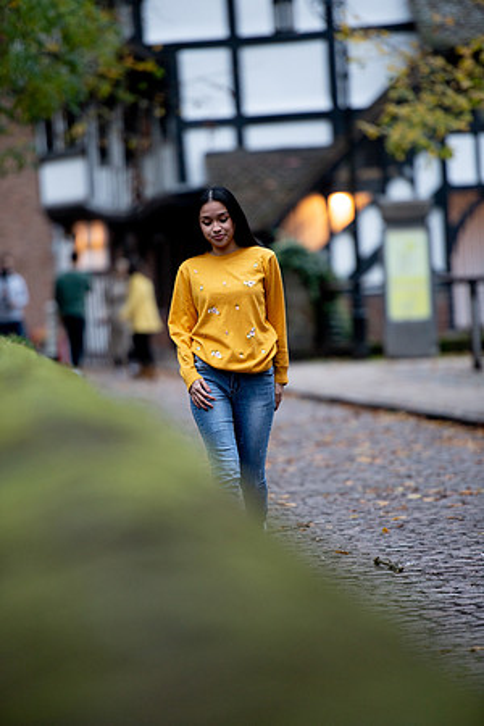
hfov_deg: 6.9
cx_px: 242
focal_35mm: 200
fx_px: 4033
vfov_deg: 10.3
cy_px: 363
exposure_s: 1/200
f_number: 2.8
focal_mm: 200
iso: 1000
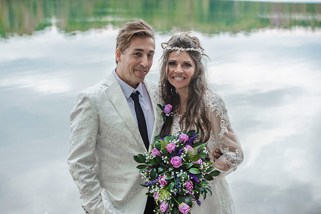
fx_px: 624
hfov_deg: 28.8
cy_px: 107
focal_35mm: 70
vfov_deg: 19.5
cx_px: 160
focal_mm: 70
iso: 160
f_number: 5
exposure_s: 1/200
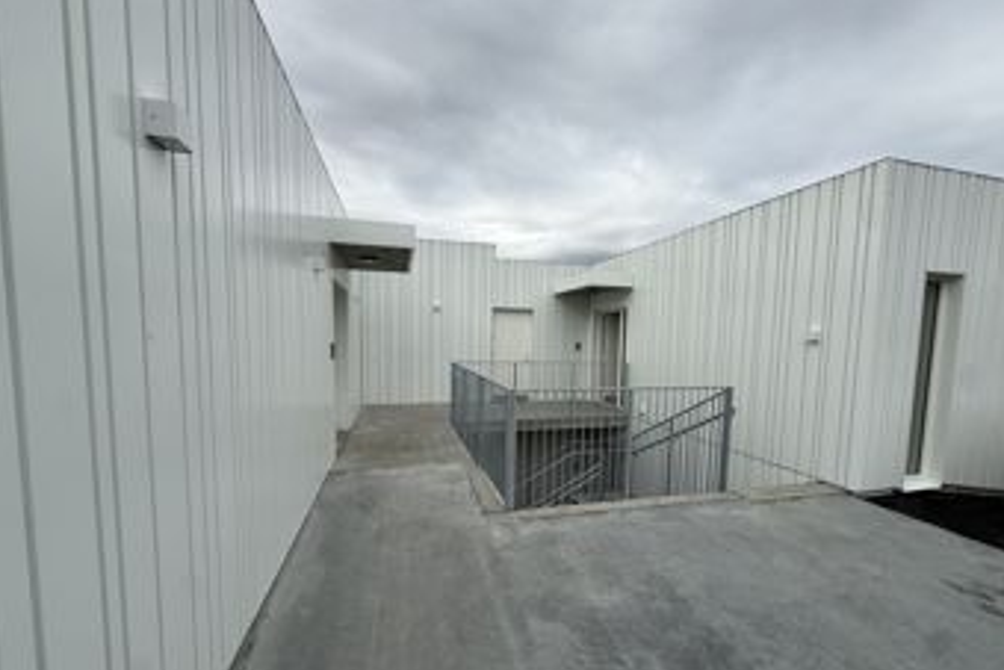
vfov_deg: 77.1
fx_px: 418
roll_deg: -1.8
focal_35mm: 15
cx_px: 511
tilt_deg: -4.9
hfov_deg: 100.4
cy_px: 373
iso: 50
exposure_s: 1/2024
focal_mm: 2.22
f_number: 2.2
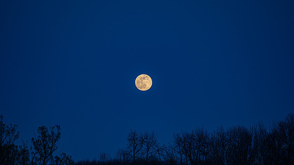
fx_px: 1769
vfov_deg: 5.3
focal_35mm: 227
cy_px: 124
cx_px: 147
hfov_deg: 9.5
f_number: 2.8
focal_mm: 160
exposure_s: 1/200
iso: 200
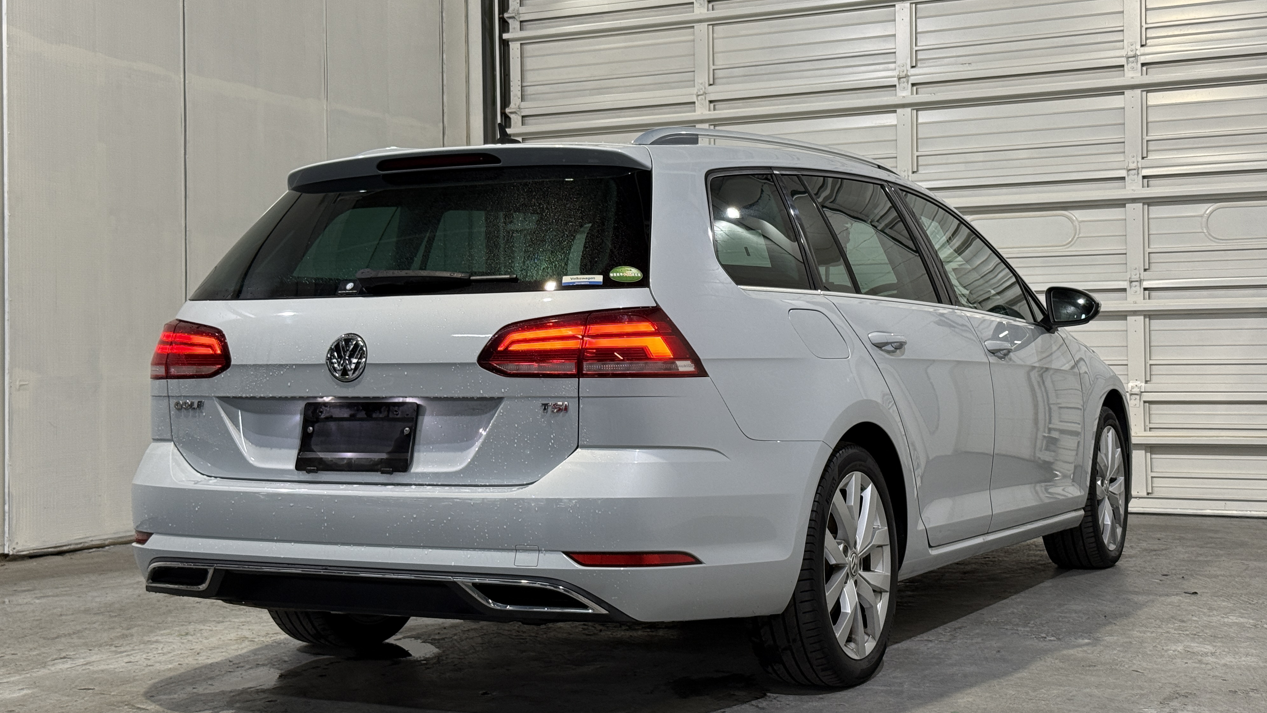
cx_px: 632
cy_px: 327
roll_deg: +0.4
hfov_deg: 39.2
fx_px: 1781
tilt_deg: +0.8
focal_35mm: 53
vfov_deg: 22.6
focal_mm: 6.76
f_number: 1.78
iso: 80
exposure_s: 1/60
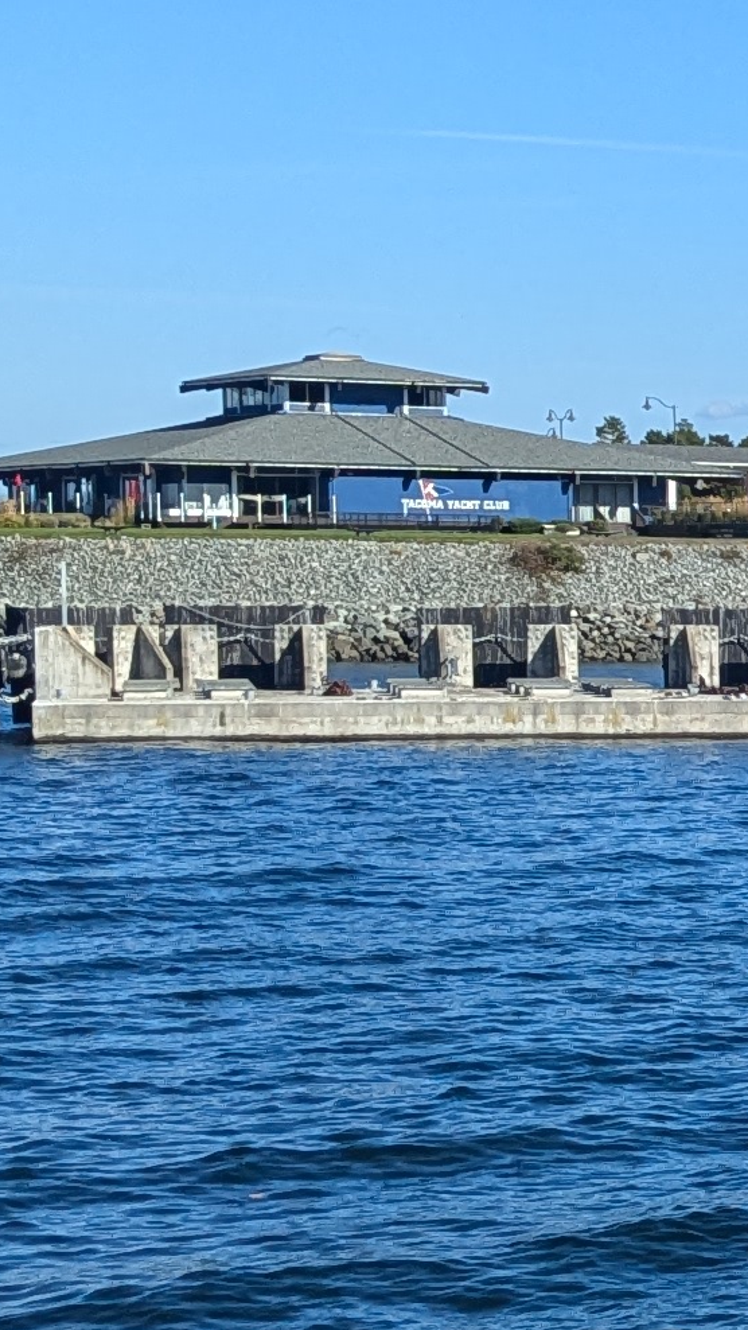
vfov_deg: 17.8
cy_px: 872
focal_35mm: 120
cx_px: 1597
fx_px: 4230
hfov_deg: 9.3
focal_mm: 4.38
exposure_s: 1/2597
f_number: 1.73
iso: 61
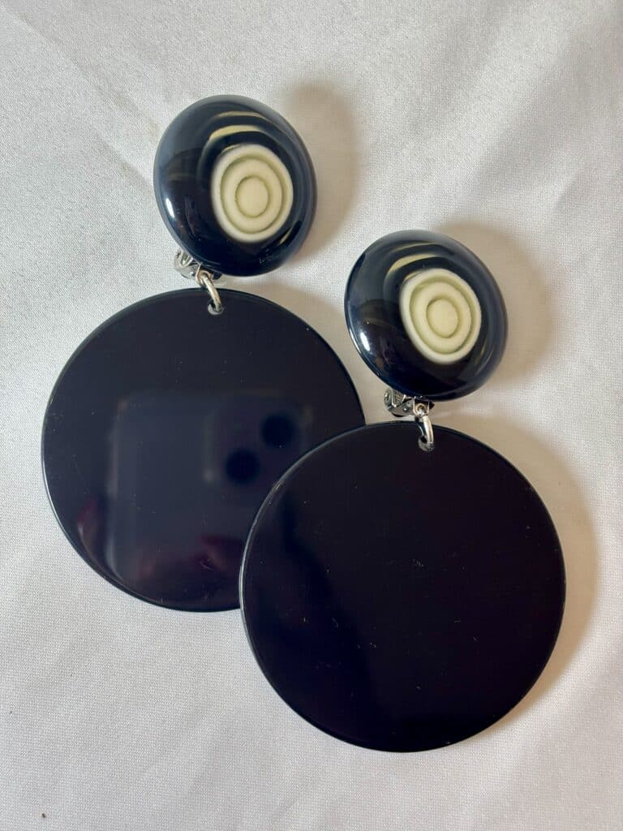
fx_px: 1248
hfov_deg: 28.0
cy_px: 416
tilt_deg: -83.2
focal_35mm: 52
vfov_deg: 36.8
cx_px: 312
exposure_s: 1/100
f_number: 1.6
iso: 40
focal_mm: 5.96
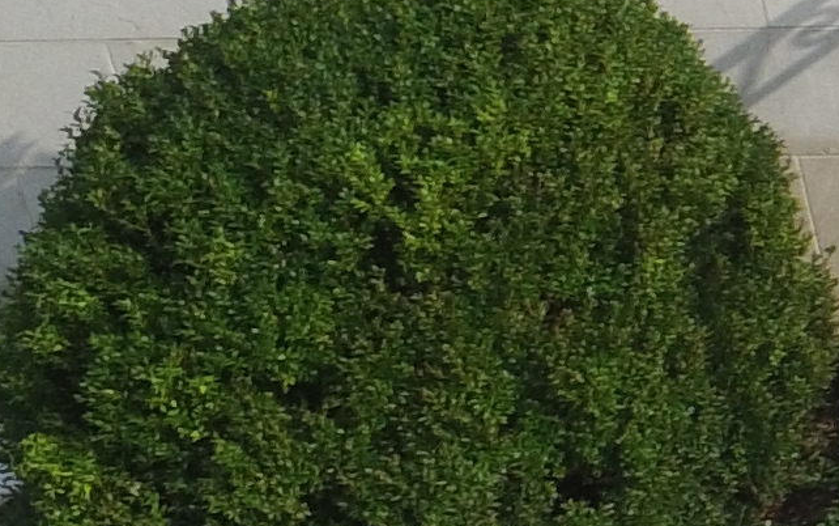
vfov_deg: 9.9
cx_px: 2546
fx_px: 3020
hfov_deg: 10.7
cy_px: 17
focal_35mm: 132
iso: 100
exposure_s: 1/732
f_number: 2.8
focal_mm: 3.61
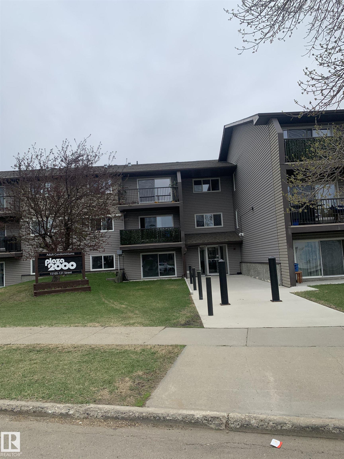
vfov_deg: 67.3
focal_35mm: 26
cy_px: 230
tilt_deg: +7.2
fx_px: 345
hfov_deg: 53.1
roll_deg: +2.9
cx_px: 172
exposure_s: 1/2611
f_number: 1.8
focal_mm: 4.25
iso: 25
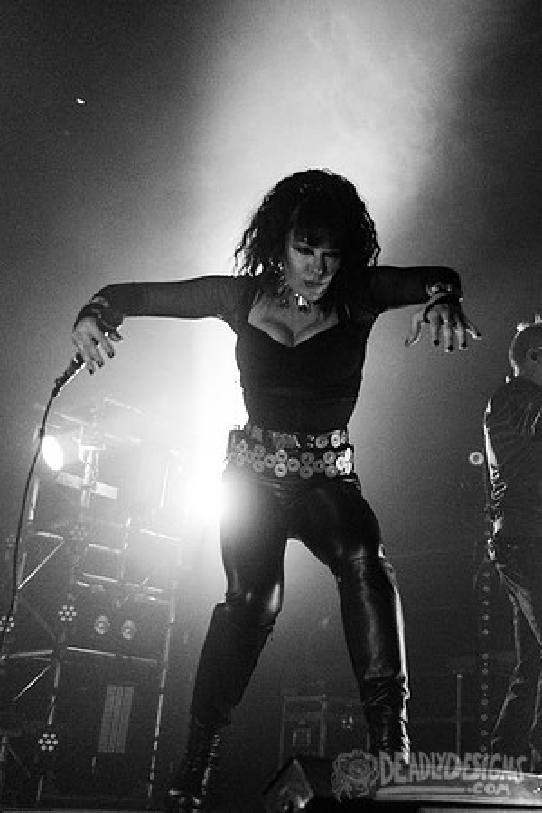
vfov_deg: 42.4
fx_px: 1049
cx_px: 409
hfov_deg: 28.5
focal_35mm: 46
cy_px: 406
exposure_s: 1/80
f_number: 3.2
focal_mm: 31
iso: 3200
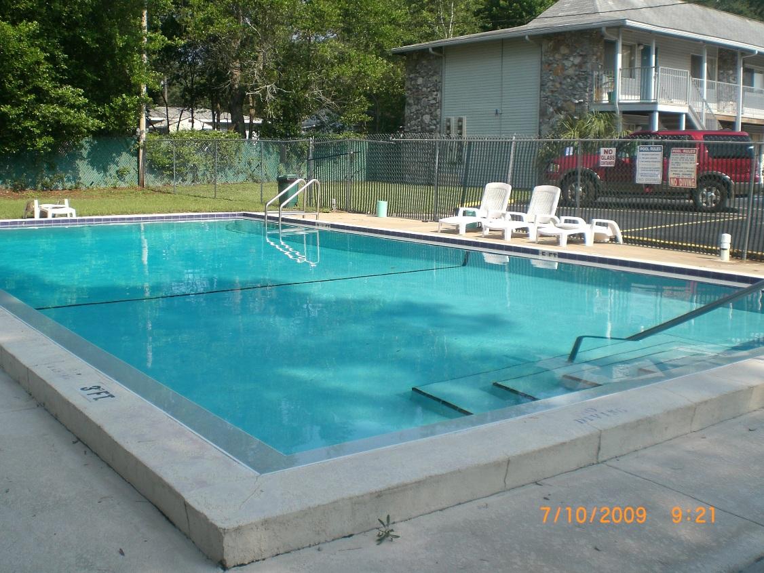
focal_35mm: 38
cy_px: 286
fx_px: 839
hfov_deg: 49.0
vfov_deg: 37.7
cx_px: 382
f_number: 4.4
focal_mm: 6.3
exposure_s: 1/320
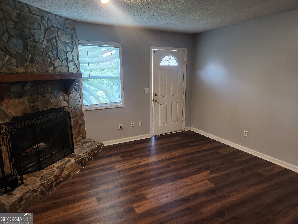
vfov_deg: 58.9
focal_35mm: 23
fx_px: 198
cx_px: 149
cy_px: 112
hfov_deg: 73.9
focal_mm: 5.4
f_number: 1.8
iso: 500
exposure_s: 1/40
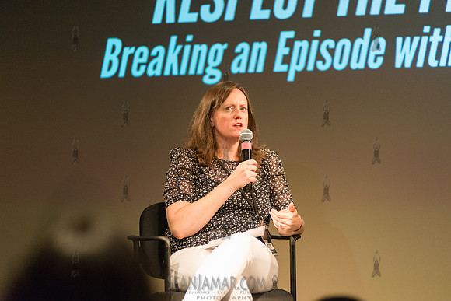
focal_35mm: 145
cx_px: 226
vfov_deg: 9.5
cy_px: 150
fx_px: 1817
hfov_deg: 14.2
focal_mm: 145
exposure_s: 1/200
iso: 4000
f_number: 2.8
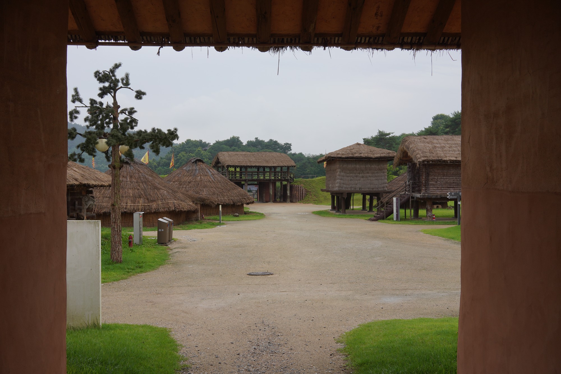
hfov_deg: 54.4
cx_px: 280
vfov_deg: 37.9
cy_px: 187
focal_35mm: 35
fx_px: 545
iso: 200
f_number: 14
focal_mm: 35
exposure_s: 1/80
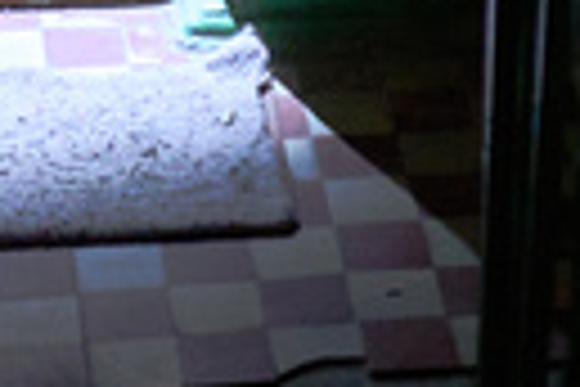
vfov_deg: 4.7
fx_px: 4462
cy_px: -801
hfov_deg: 7.4
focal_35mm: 277
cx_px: 697
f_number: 1.6
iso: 4000
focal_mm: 35
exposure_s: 1/100
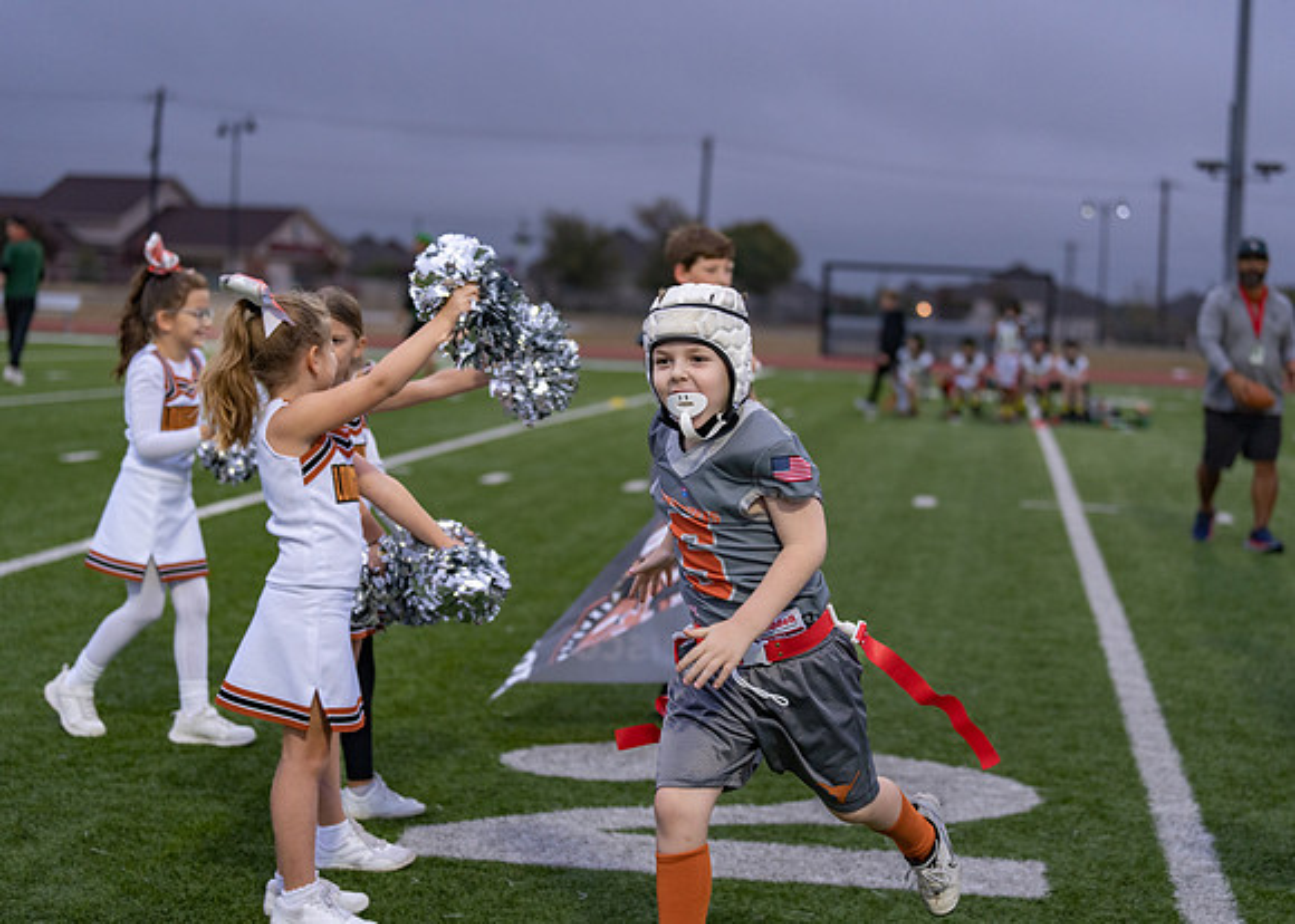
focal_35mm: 73
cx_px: 648
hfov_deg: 27.0
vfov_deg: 19.4
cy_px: 462
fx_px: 2697
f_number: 2.8
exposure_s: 1/1000
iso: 1000
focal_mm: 70
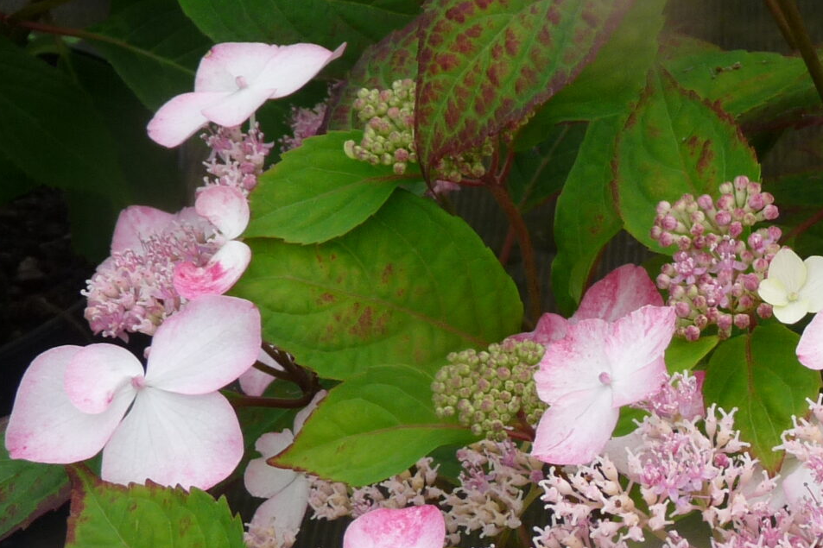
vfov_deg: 12.5
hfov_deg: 17.7
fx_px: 2491
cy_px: 351
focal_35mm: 109
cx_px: 1038
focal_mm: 6.9
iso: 100
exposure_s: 1/250
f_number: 4
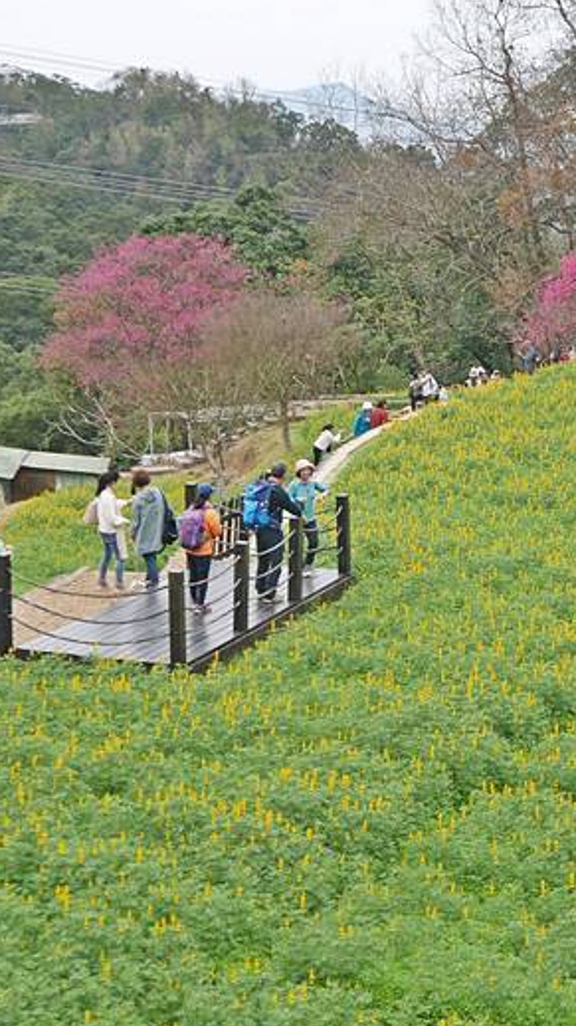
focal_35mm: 80
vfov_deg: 26.5
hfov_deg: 15.0
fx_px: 2174
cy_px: 530
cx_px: 441
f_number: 4.3
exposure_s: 1/500
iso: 200
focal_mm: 19
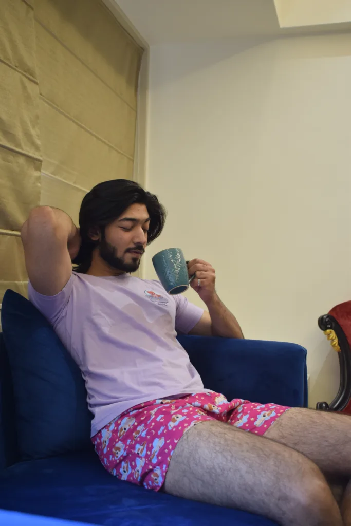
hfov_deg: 31.9
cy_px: 263
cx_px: 176
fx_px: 614
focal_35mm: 42
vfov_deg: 46.4
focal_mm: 28
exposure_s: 1/50
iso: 400
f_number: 4.2
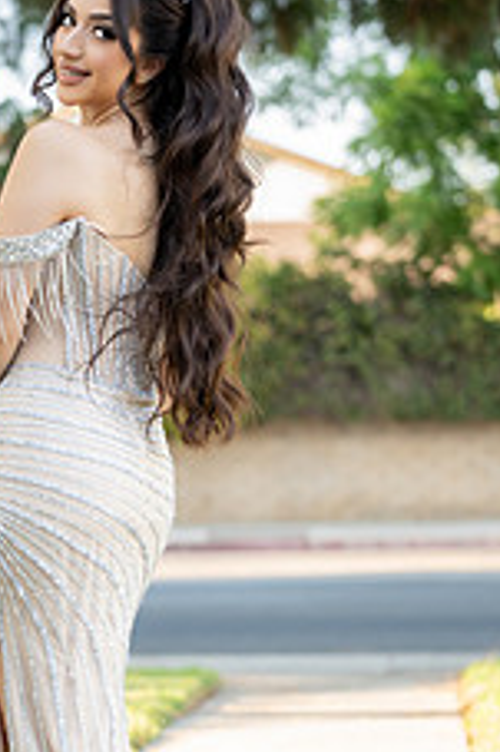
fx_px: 2900
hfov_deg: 9.8
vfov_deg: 14.7
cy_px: 550
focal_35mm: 139
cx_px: 159
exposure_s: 1/400
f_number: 2.8
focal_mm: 70
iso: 320
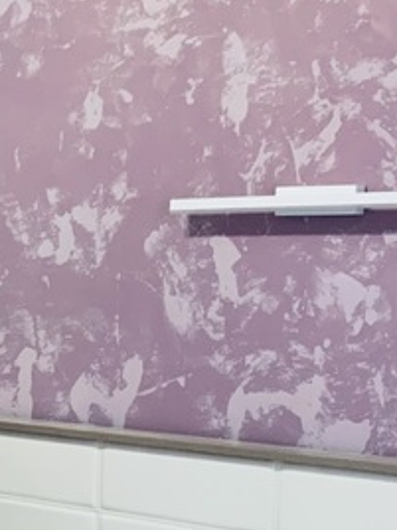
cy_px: 465
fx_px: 1483
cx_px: -162
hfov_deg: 14.4
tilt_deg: -8.8
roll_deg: -1.3
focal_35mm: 97
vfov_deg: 19.9
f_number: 1.8
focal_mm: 4.25
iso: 200
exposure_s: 1/60
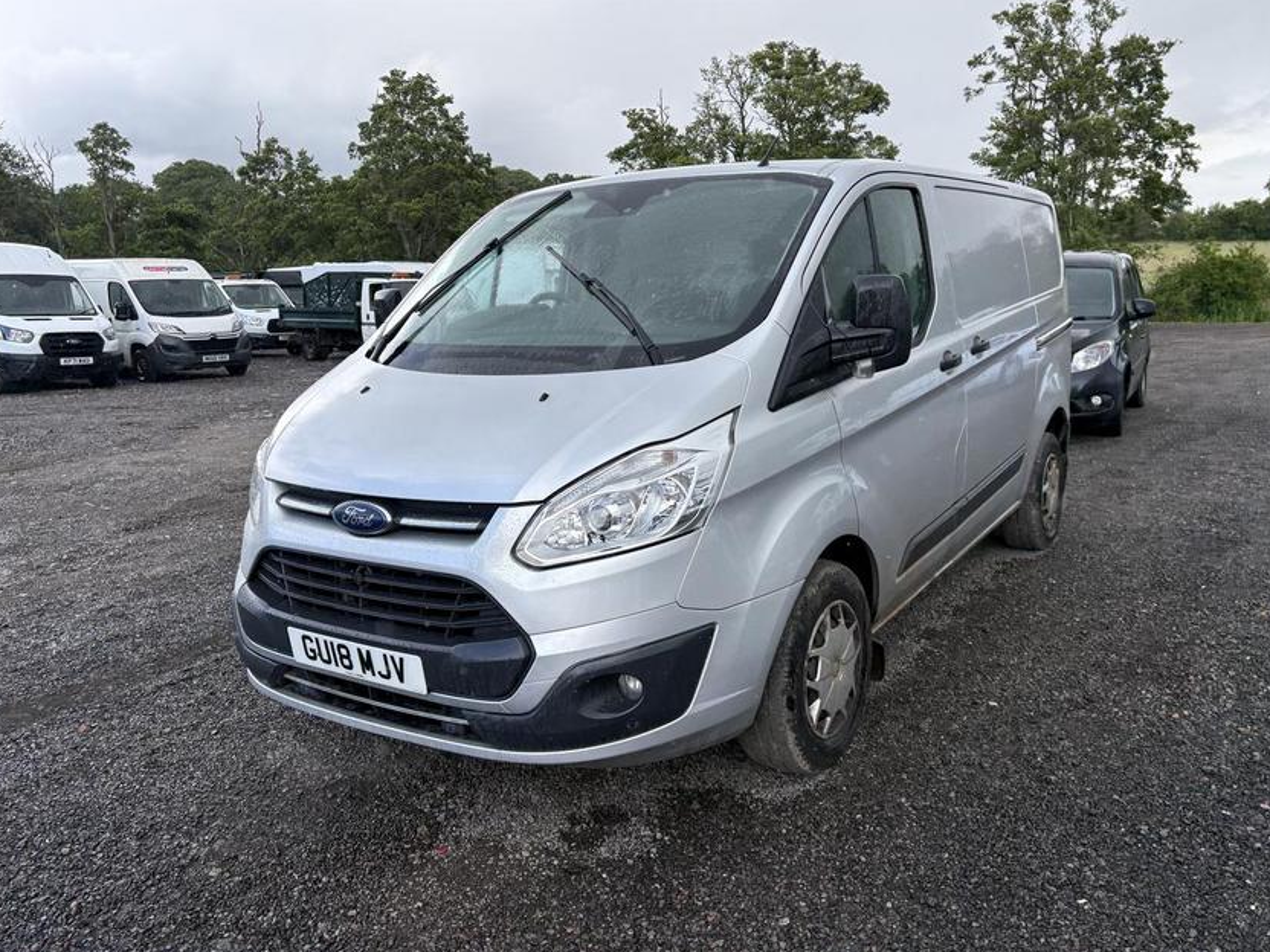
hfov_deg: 63.4
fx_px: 1027
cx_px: 675
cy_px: 450
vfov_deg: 49.7
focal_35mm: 28
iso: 50
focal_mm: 5.96
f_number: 1.6
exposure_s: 1/1016
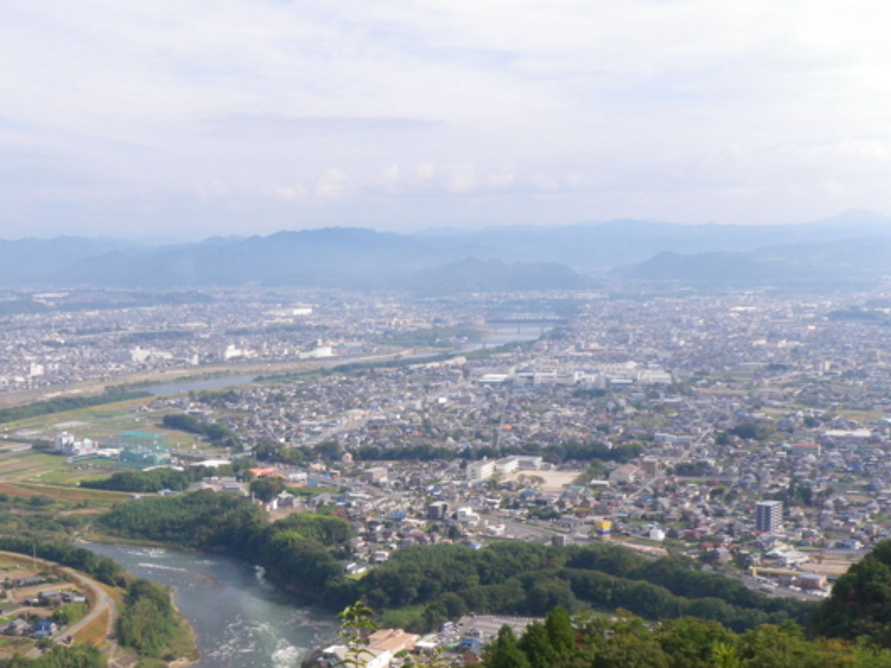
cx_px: 270
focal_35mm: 53
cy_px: 474
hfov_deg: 35.7
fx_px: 1364
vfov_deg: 27.3
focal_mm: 6.2
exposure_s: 1/200
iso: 64
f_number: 6.3
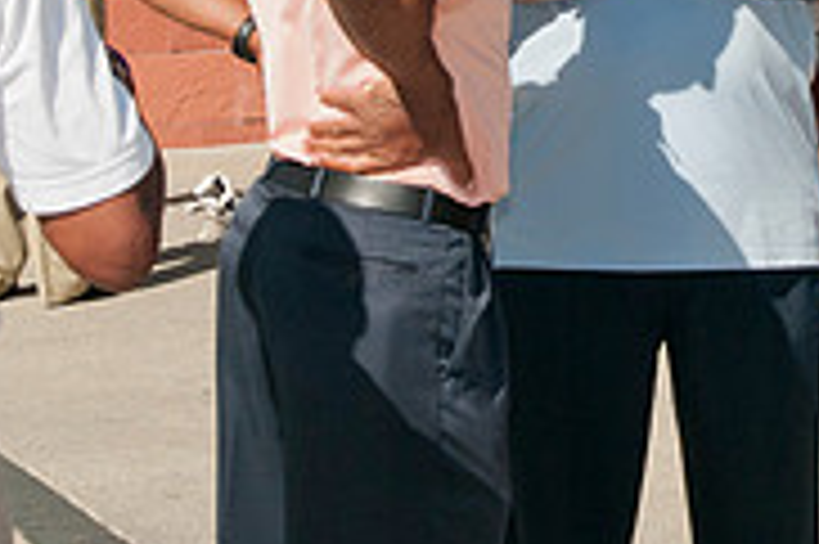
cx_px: 716
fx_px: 3046
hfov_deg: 15.2
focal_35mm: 134
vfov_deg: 9.9
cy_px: -245
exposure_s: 1/320
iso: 200
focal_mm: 28
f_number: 9
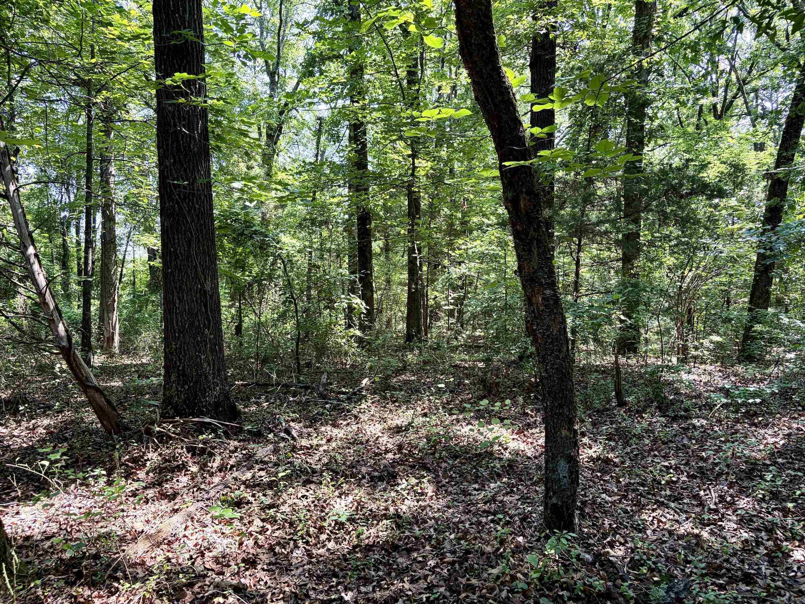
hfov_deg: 67.3
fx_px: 605
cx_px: 402
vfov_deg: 53.1
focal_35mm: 26
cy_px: 302
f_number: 1.6
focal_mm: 5.96
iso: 64
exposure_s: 1/121
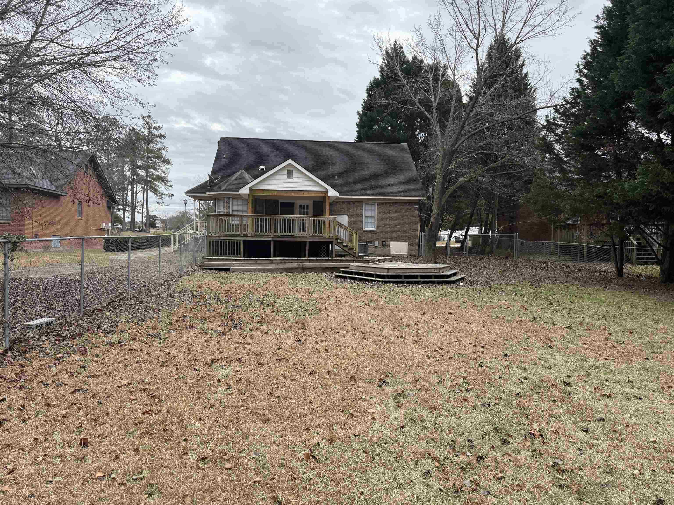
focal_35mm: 24
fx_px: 467
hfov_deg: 71.6
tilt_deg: +1.6
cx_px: 337
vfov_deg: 56.8
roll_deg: -1.7
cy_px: 252
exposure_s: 1/1812
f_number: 1.78
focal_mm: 6.76
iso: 100
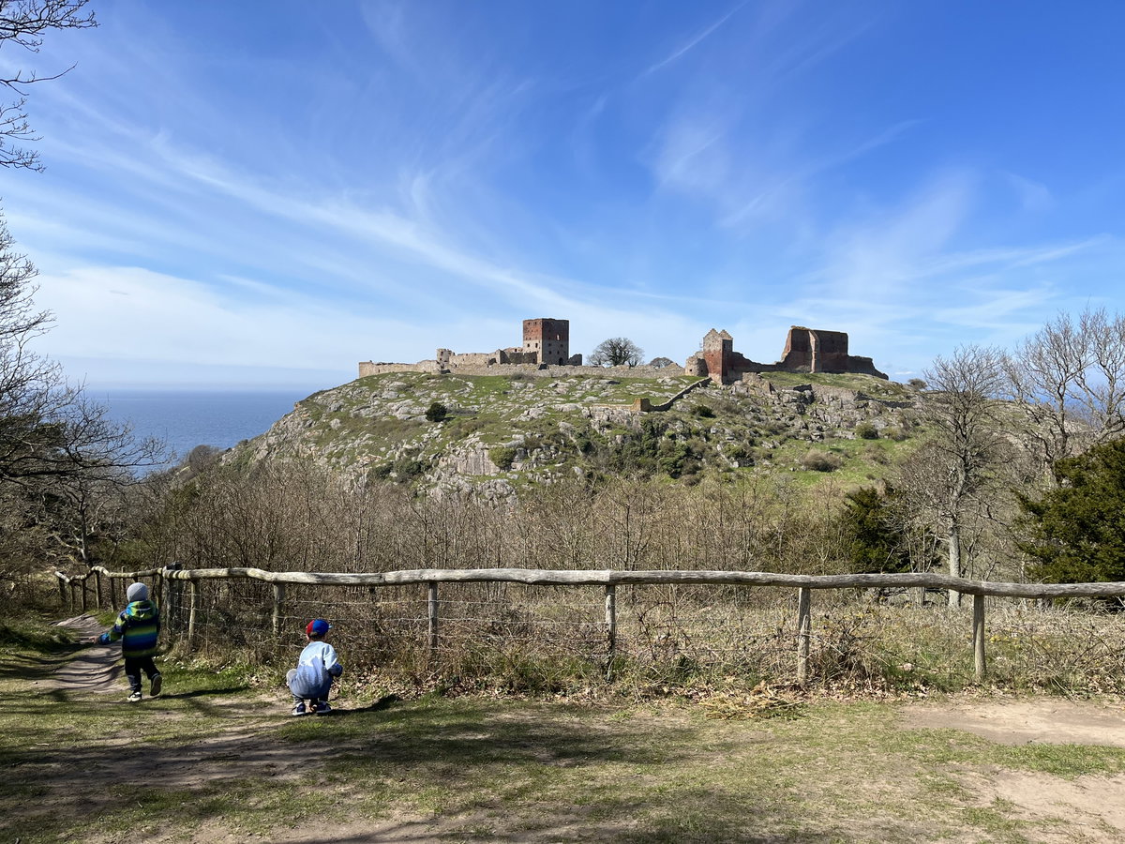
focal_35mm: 26
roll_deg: -0.3
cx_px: 562
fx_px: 845
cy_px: 422
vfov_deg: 53.1
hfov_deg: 67.3
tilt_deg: -2.2
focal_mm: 5.1
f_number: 1.6
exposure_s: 1/3876
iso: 50
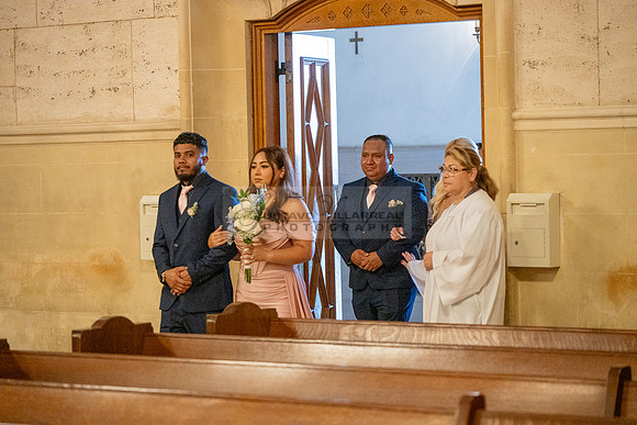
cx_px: 318
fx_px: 2124
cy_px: 212
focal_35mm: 120
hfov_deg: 17.1
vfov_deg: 11.4
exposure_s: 1/200
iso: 3200
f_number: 4
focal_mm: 120
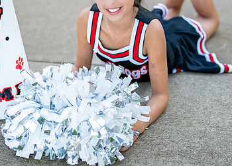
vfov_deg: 14.1
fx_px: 665
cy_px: 29
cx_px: 109
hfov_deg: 19.8
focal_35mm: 101
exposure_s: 1/500
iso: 200
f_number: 1.2
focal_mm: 50
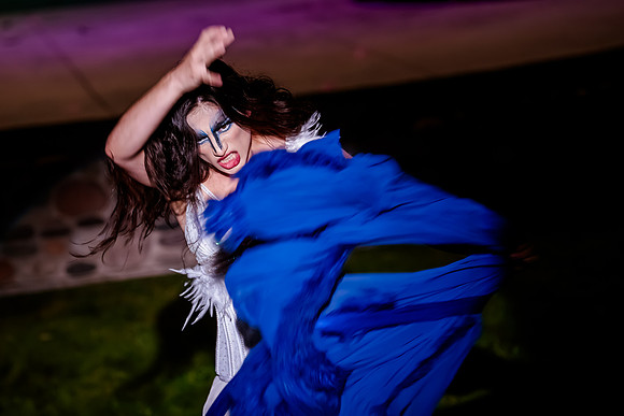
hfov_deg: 12.7
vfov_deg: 8.5
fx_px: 2790
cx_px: 218
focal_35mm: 161
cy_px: 196
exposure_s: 1/400
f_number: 2.8
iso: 1600
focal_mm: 122
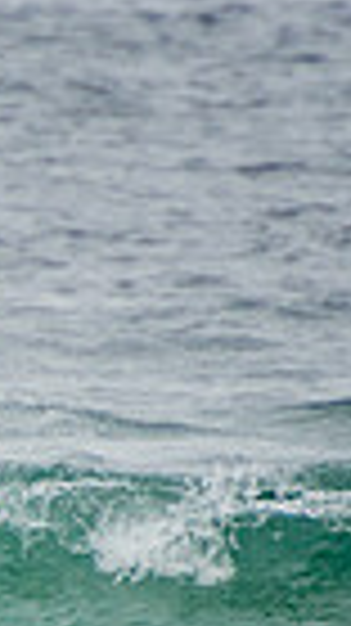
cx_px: -634
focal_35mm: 2563
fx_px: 42485
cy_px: 777
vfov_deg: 0.8
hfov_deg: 0.5
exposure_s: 1/1600
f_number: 5.6
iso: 320
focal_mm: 390
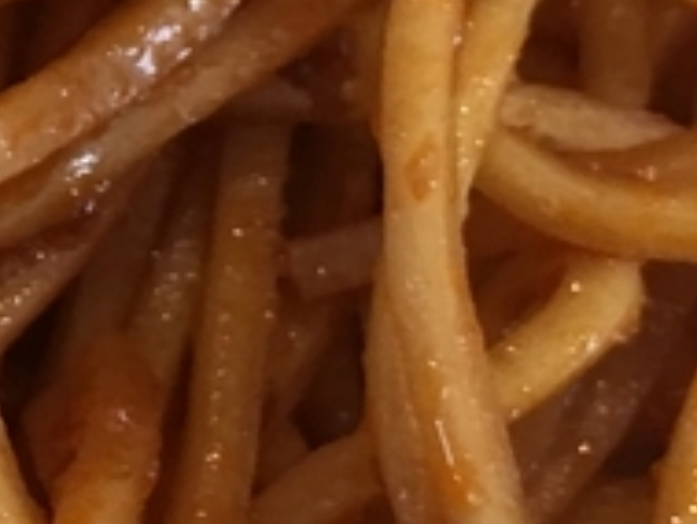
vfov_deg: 8.1
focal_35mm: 184
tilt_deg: -43.8
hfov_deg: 10.3
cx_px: -402
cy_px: 129
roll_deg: -8.8
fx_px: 3707
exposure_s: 1/30
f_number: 2.2
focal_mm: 4.15
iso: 25
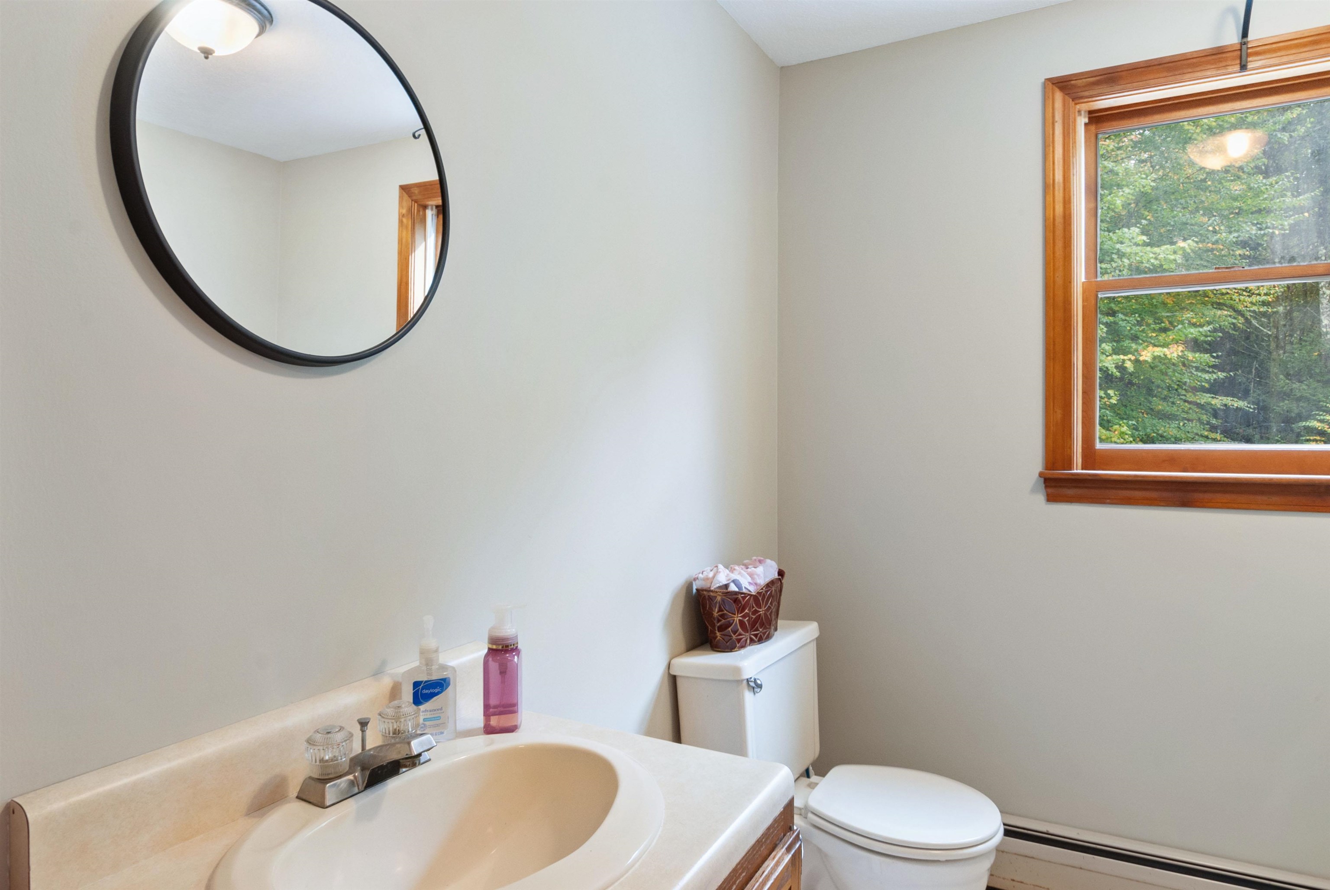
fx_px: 777
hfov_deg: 81.1
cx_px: 665
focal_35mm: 21
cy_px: 445
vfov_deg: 59.6
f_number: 10
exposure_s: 1.3
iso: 200
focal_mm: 14
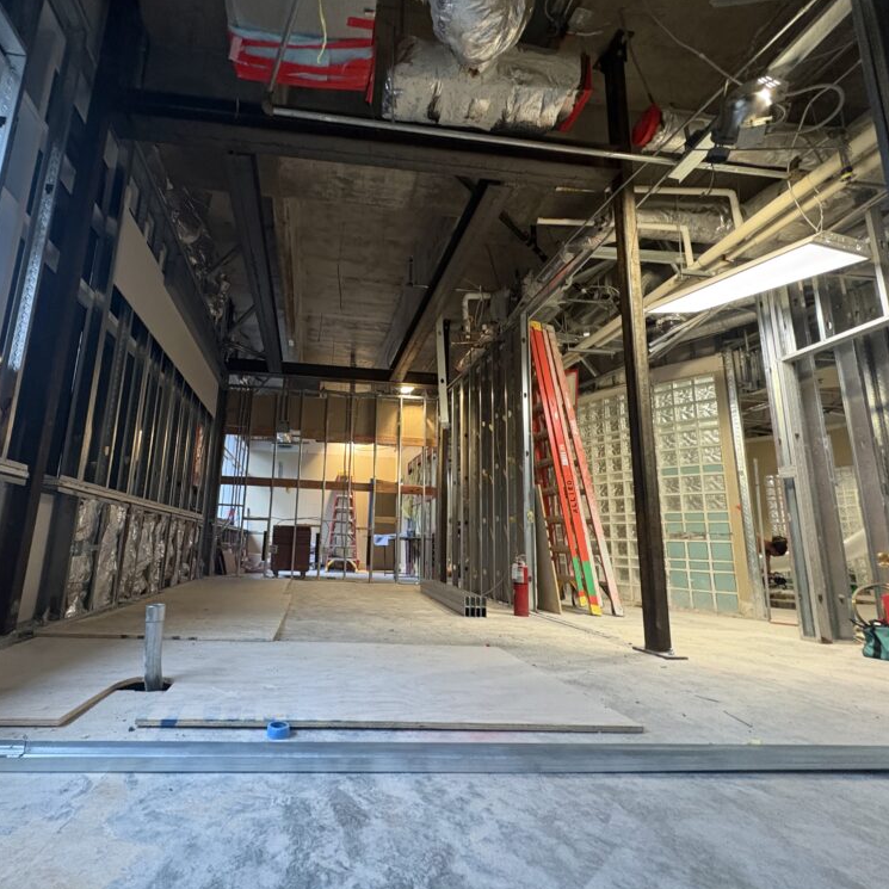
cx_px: 356
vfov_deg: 84.0
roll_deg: -2.1
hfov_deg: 83.0
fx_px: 494
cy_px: 446
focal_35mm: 17
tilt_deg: +12.7
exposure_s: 1/40
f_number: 2.2
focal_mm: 2.22
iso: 640
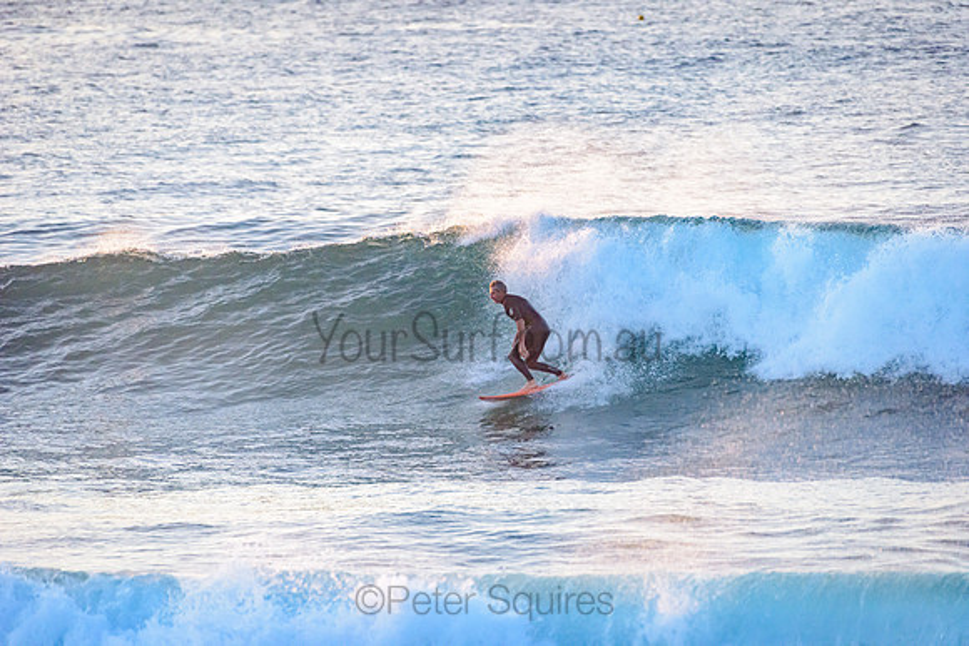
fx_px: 13461
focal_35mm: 500
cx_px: 484
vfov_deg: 2.8
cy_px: 323
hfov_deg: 4.1
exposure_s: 1/2000
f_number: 5.6
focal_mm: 500
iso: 1400
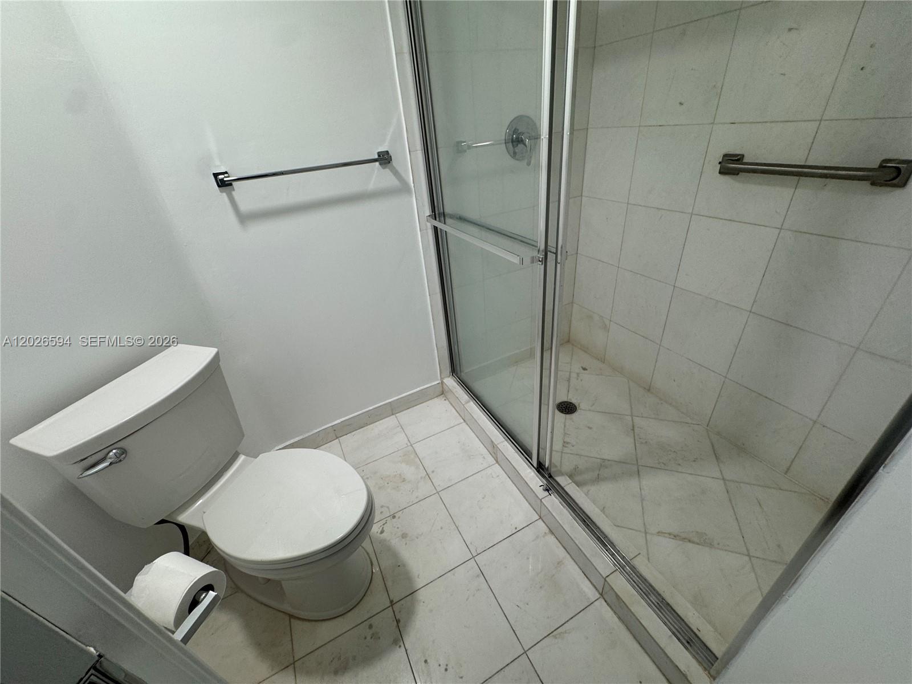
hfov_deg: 102.1
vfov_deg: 85.7
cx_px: 456
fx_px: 369
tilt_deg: -30.6
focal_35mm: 14
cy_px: 342
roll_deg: +4.6
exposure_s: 1/120
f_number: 2.2
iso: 100
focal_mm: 2.22
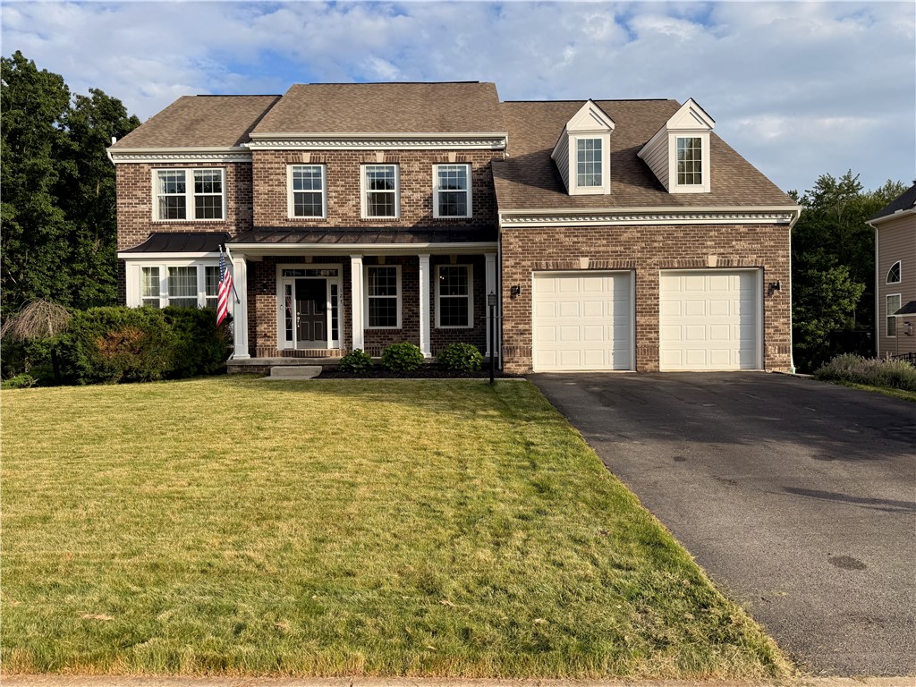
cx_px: 458
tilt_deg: +0.7
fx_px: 635
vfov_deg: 56.8
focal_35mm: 24
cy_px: 344
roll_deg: +0.2
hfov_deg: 71.6
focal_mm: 6.76
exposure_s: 1/2703
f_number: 1.78
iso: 80
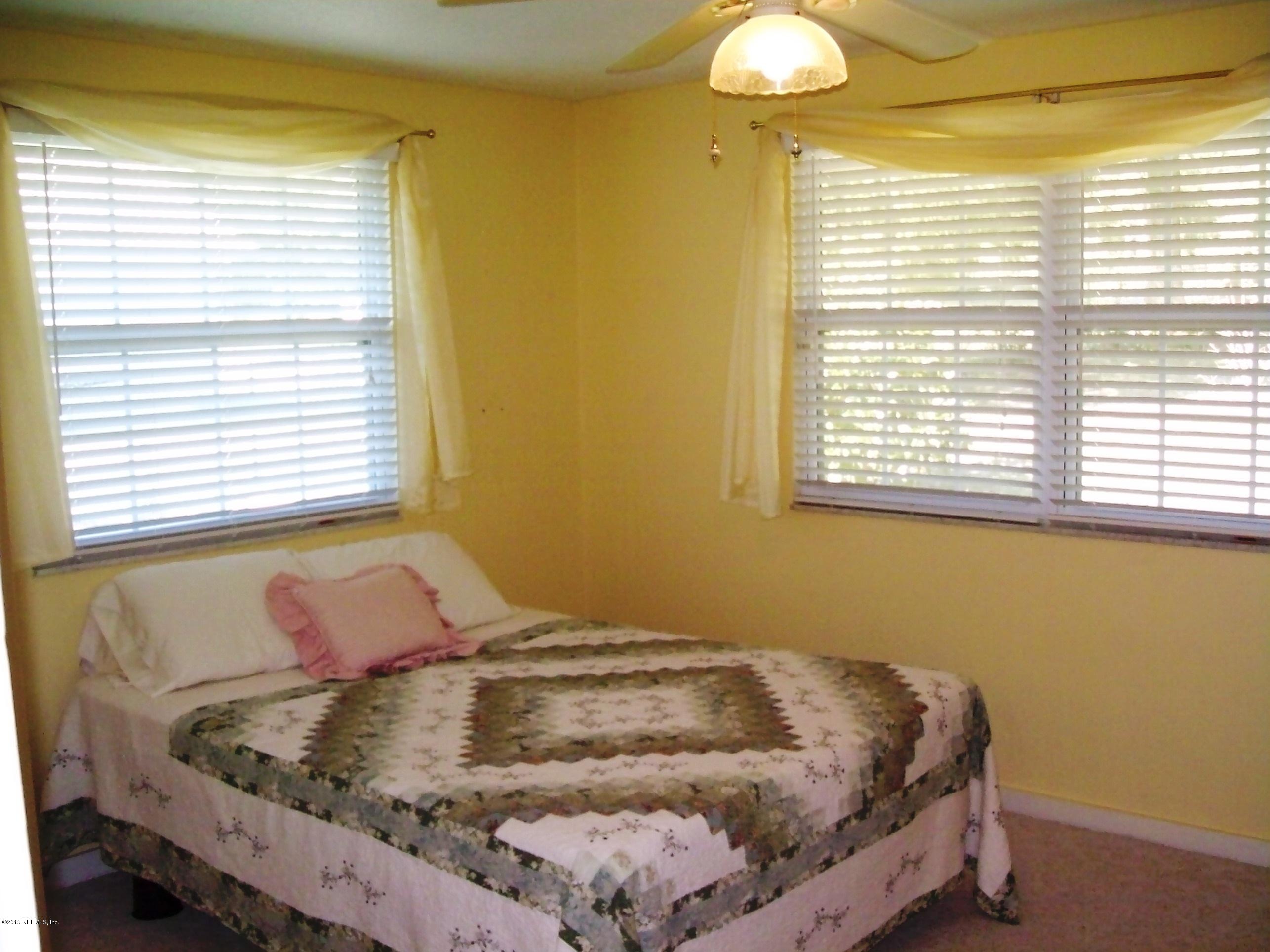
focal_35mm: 36
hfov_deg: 51.4
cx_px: 635
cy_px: 476
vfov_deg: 39.6
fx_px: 1321
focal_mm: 6
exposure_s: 1/64
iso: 160
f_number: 2.7
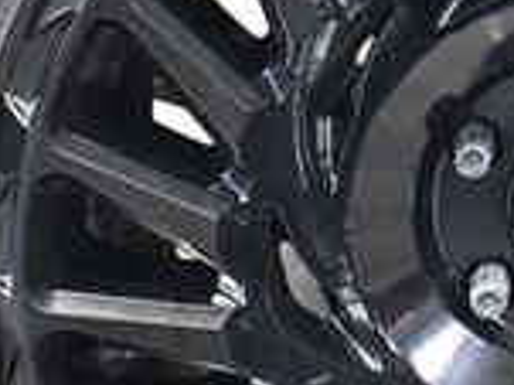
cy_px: 136
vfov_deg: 9.1
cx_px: 589
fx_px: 2418
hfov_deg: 11.9
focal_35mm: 163
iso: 3200
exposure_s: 1/80
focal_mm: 20
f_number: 3.5
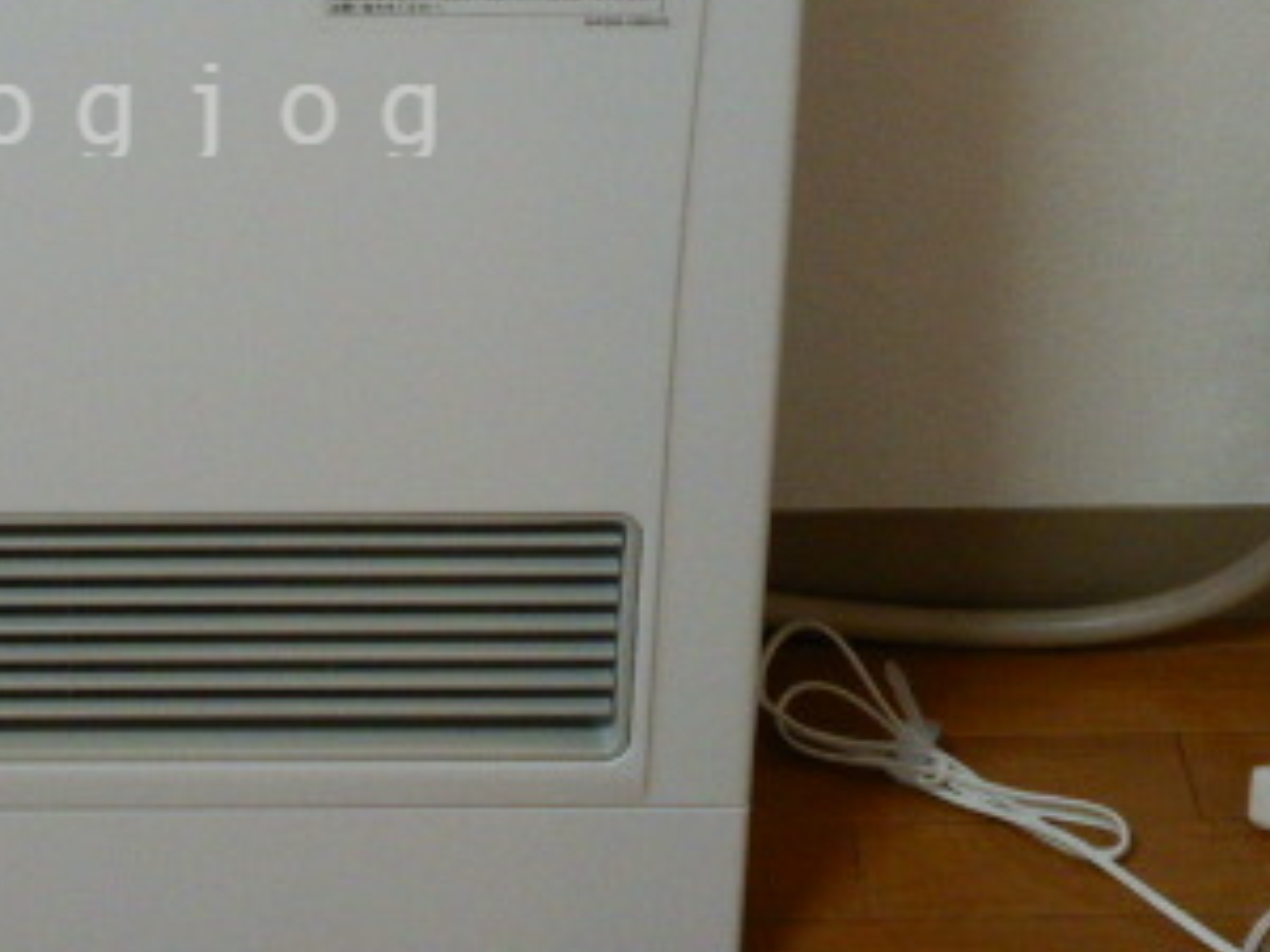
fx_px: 5246
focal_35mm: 143
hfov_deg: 13.7
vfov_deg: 10.3
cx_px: 169
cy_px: 106
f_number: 4.5
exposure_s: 1/10
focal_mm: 12
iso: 200
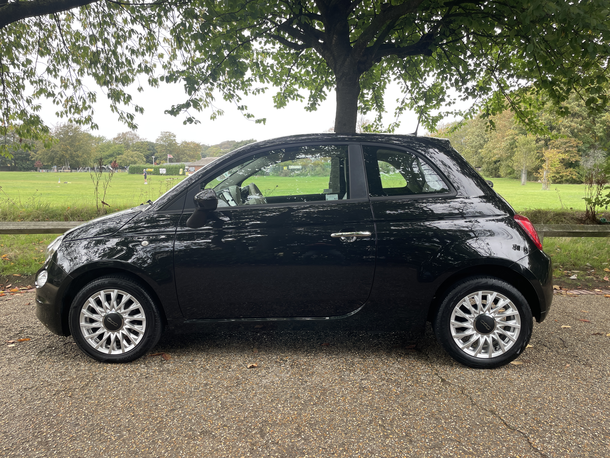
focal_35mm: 26
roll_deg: +0.1
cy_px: 229
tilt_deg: -3.7
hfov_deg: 67.3
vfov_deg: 53.1
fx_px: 458
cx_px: 305
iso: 32
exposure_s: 1/130
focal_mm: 4.2
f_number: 1.6
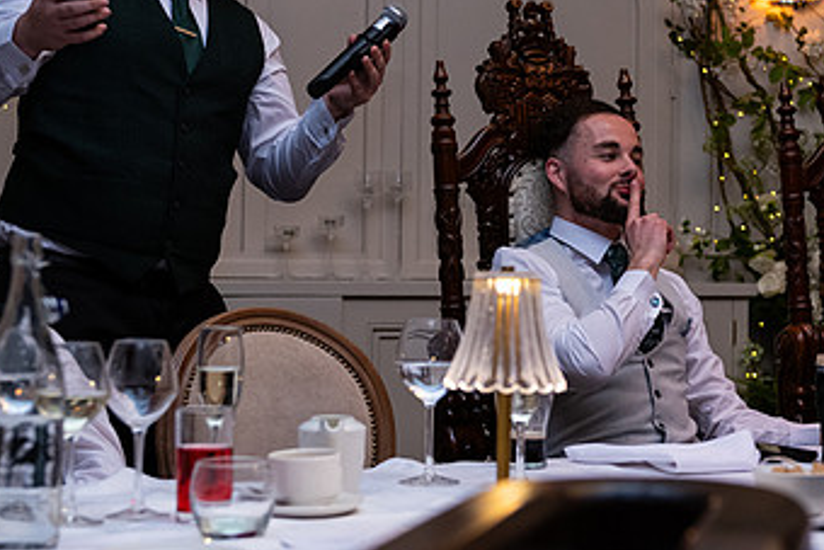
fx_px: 1878
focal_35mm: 82
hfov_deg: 24.7
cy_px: 224
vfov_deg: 16.7
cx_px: 456
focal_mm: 48
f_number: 3.5
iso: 1000
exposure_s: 1/160
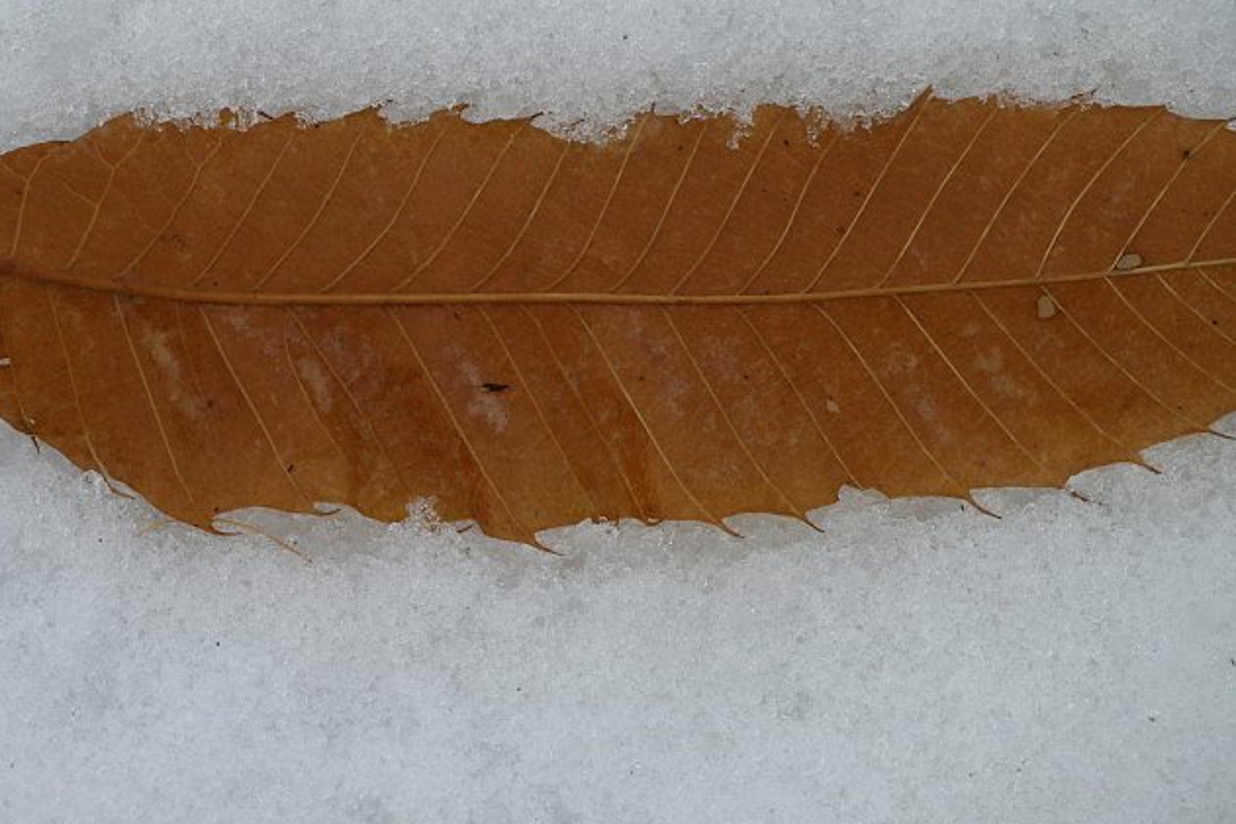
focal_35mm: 200
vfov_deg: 6.9
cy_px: 339
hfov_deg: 10.3
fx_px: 6855
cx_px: 454
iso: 400
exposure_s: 1/250
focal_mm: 105
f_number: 8
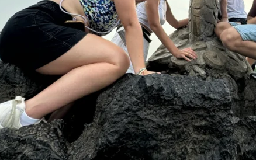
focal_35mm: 26
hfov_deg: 68.5
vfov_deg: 43.4
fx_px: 181
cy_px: 15
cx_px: 169
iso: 50
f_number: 2.2
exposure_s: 1/1236
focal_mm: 2.22
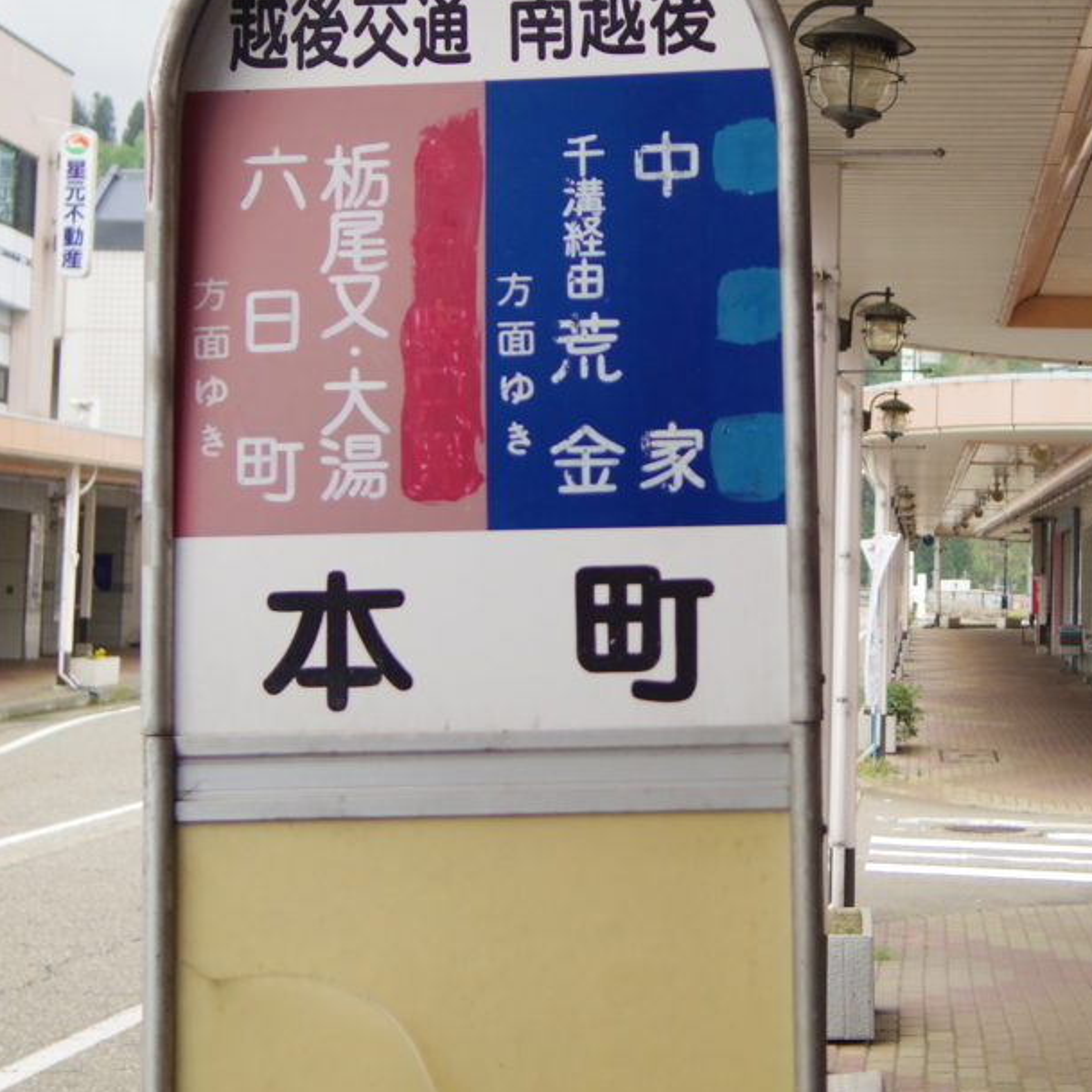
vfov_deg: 24.6
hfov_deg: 24.5
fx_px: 2498
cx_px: 744
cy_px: 440
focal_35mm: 70
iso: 250
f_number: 1.9
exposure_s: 1/400
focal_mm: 8.5
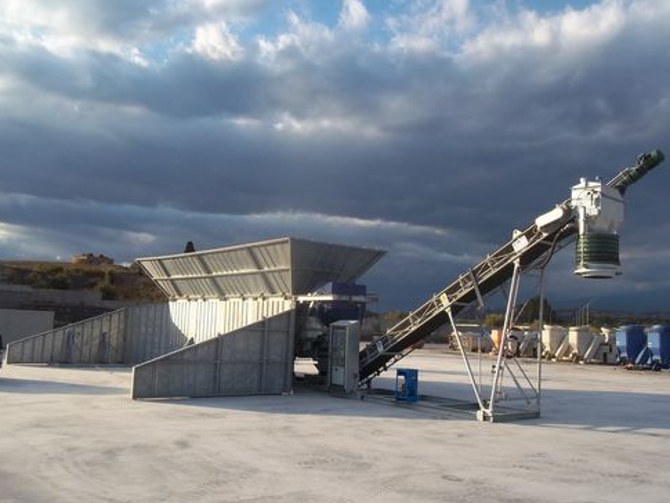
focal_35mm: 33
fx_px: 639
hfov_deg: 55.3
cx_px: 338
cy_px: 258
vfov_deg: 43.0
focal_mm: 5.7
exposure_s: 1/320
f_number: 5.5
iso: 80
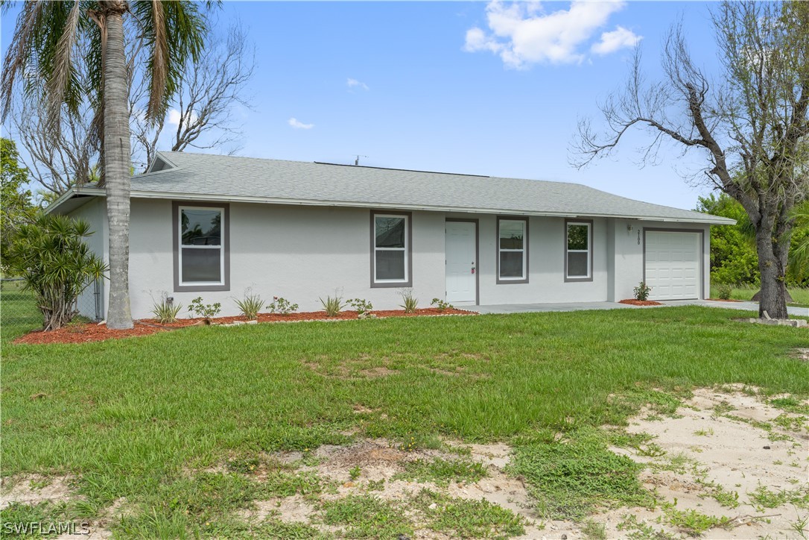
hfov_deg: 61.9
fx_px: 674
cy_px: 270
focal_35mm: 30
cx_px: 404
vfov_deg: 43.6
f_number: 11
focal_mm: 30
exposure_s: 1/160
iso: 250
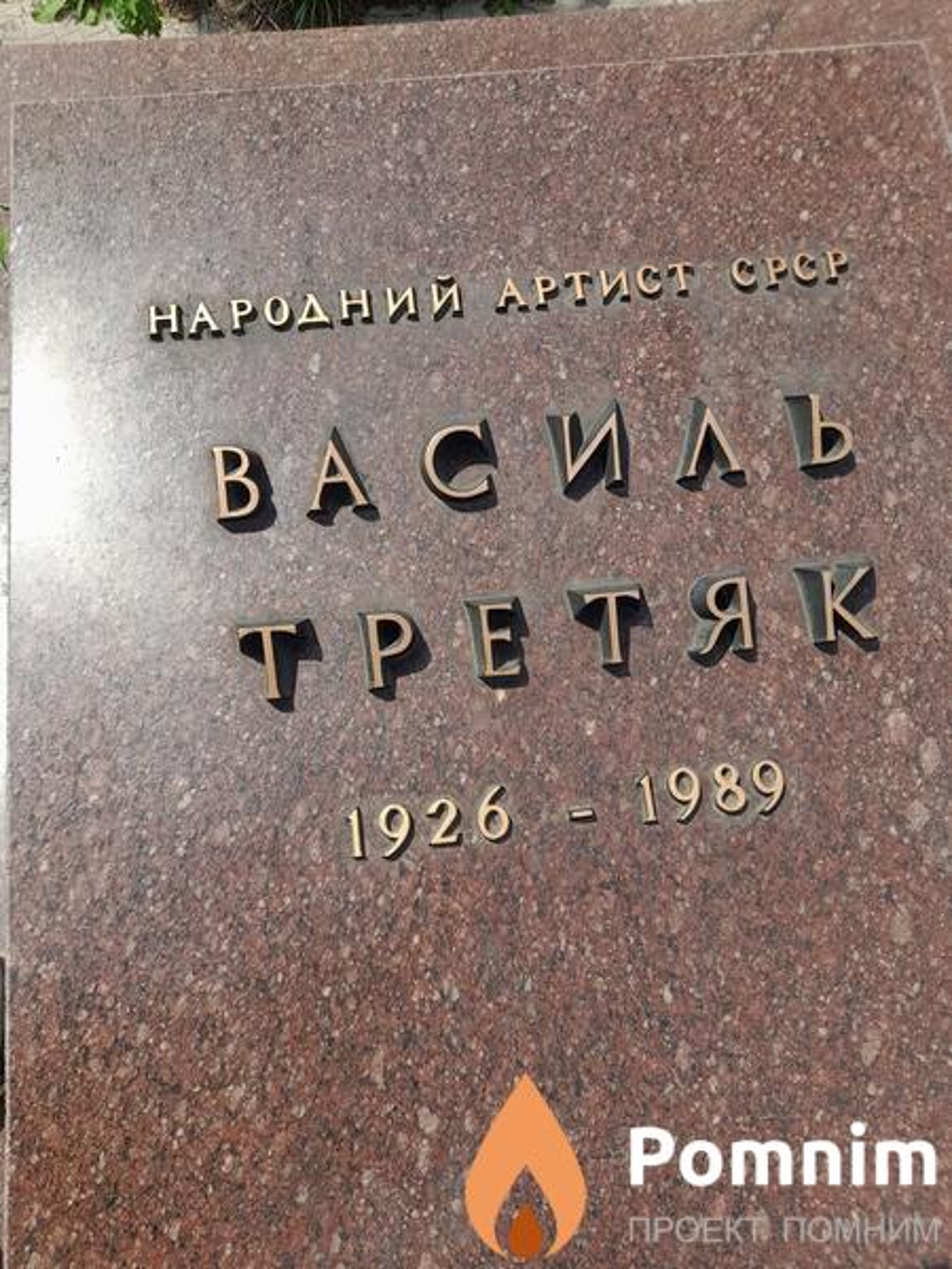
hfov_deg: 54.9
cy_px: 634
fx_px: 917
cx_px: 476
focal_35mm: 25
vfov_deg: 69.4
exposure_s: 1/709
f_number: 2
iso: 20
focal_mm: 4.6
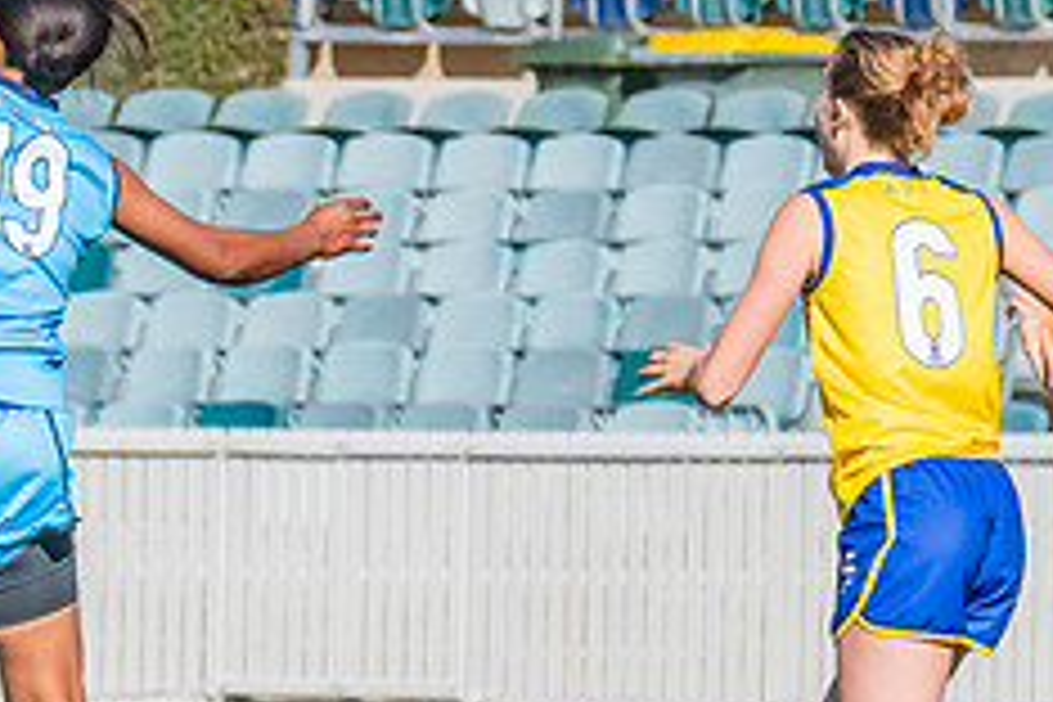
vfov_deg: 1.2
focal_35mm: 1167
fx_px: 34132
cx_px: -780
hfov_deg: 1.8
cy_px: 333
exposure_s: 1/1250
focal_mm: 330
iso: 800
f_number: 13
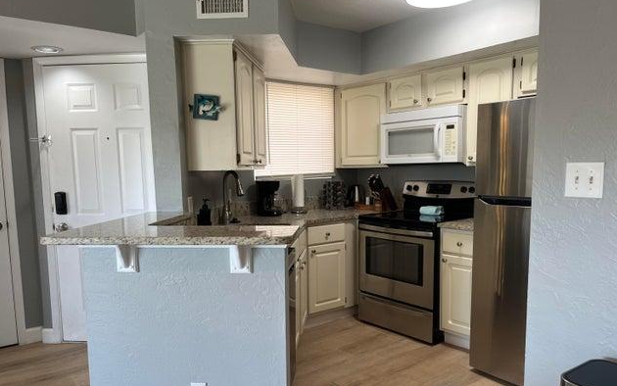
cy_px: 225
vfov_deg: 44.4
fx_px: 471
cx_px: 312
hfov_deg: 66.5
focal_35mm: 28
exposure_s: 1/120
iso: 80
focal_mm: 5.1
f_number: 1.6
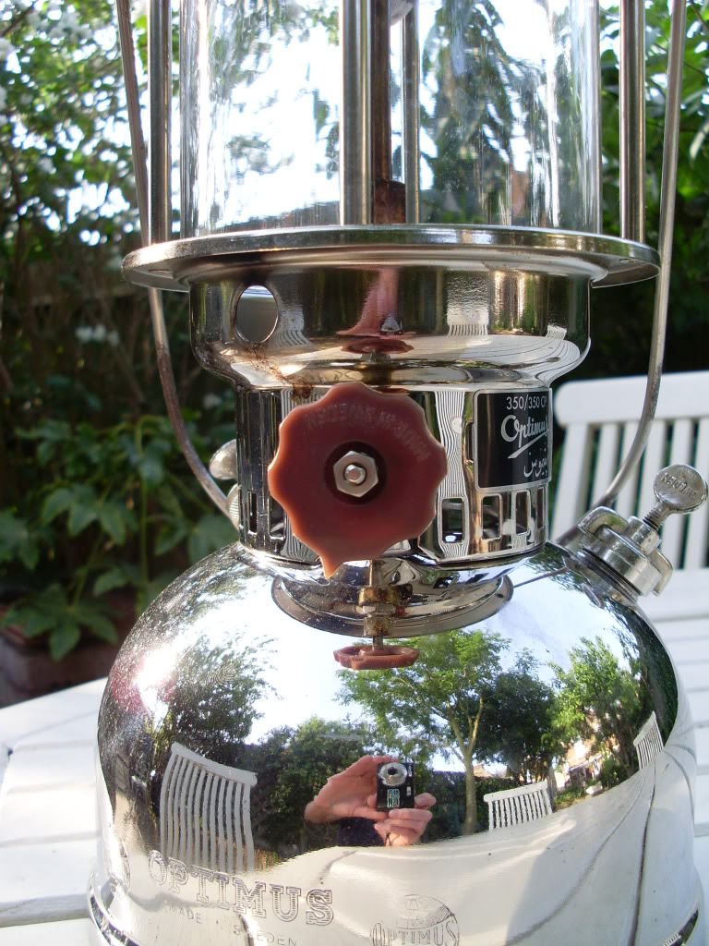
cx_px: 354
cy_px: 473
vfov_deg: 49.0
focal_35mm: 38
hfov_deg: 37.7
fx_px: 1038
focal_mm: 6.3
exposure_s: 1/250
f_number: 3
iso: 80
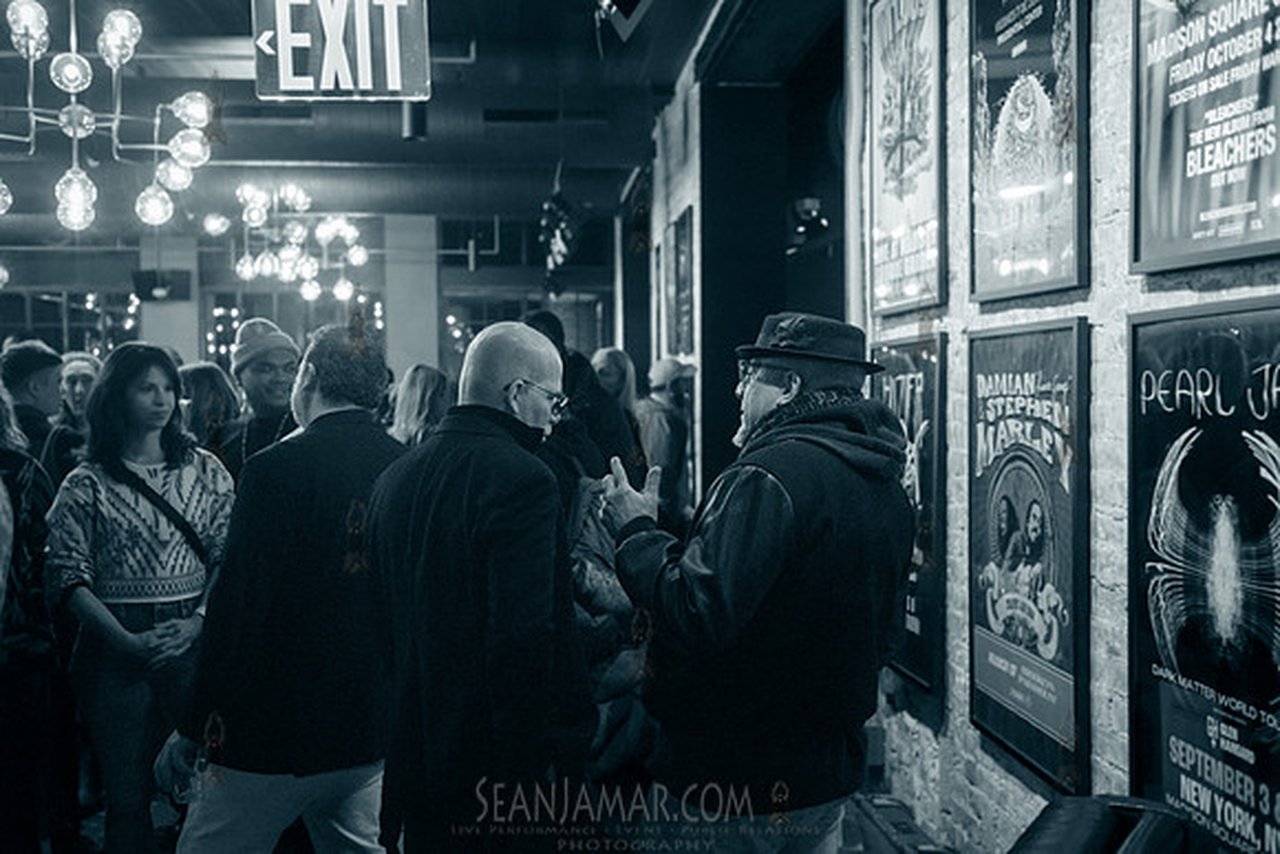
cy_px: 427
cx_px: 640
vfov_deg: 36.7
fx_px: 1286
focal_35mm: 36
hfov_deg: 52.9
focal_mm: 35
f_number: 3.5
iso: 8000
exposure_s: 1/125
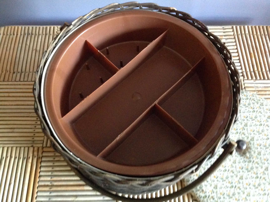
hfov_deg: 52.7
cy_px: 101
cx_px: 135
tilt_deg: -65.5
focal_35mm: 35
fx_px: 273
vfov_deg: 40.6
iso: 800
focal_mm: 4.28
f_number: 2.4
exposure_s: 1/15
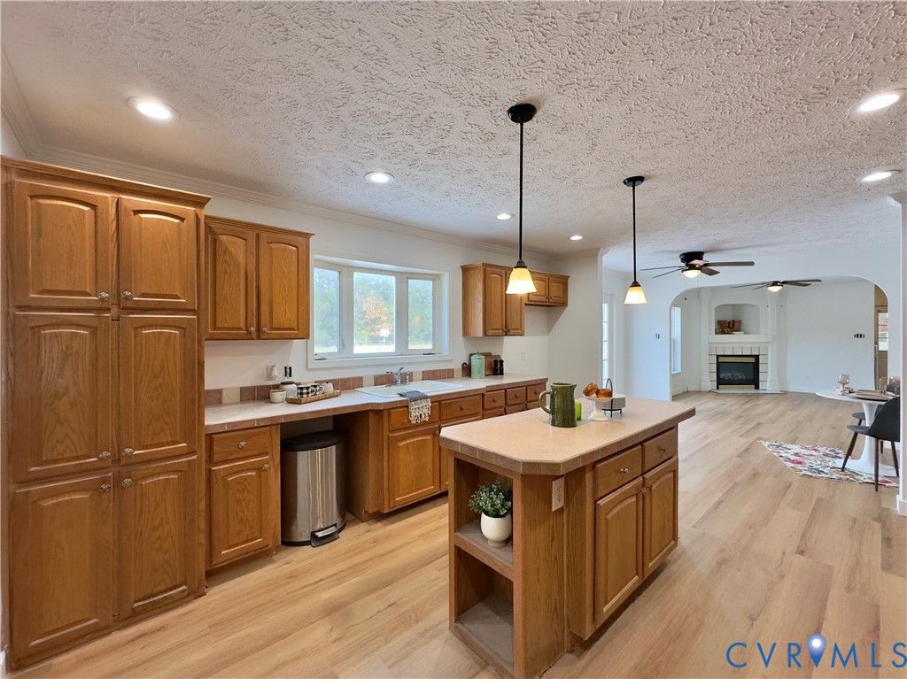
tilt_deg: +0.5
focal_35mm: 14
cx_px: 454
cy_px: 340
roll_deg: -1.8
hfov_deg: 102.1
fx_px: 367
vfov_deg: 85.6
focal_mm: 2.22
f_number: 2.2
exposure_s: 1/120
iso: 125
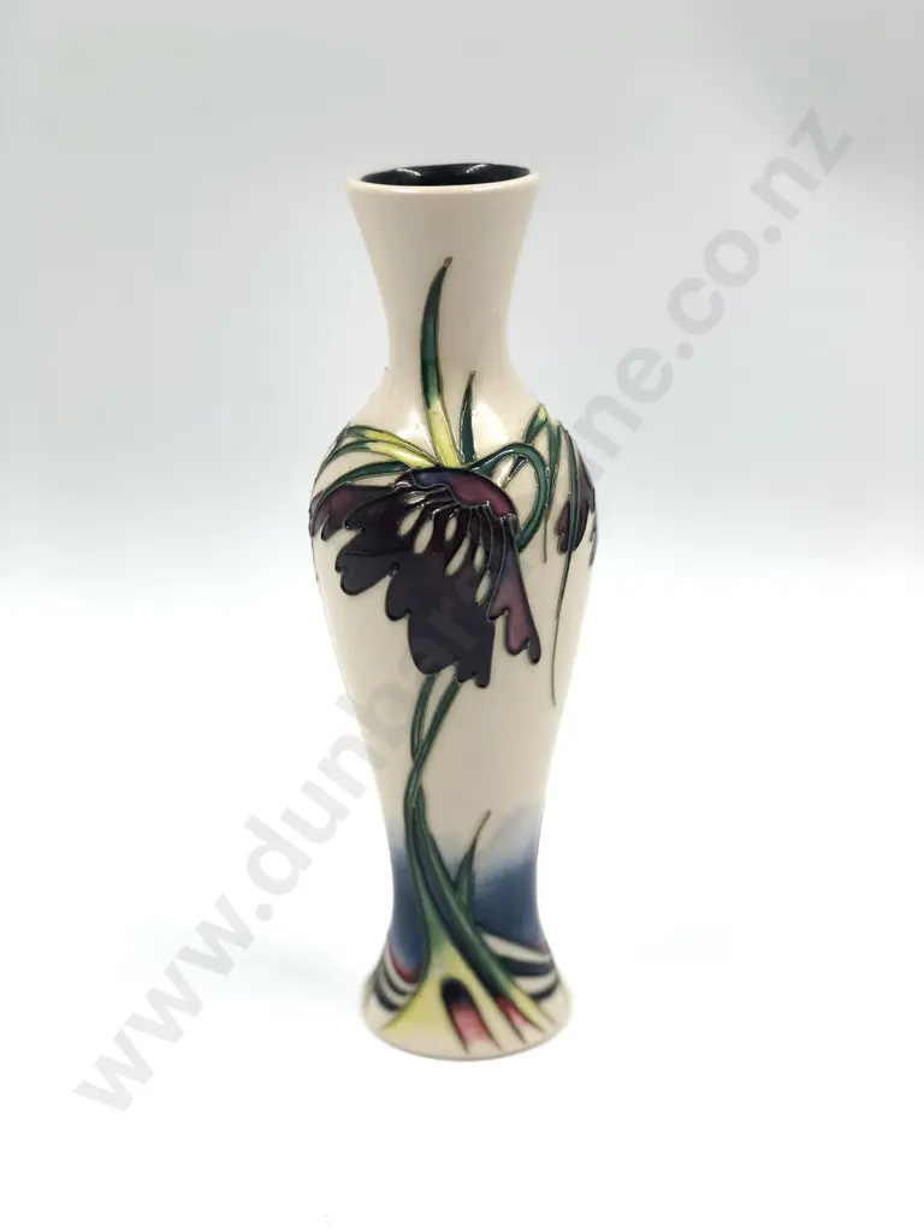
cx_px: 462
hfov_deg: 25.7
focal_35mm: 57
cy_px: 616
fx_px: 2029
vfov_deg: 33.8
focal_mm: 6.6
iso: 20
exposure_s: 1/100
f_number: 2.8
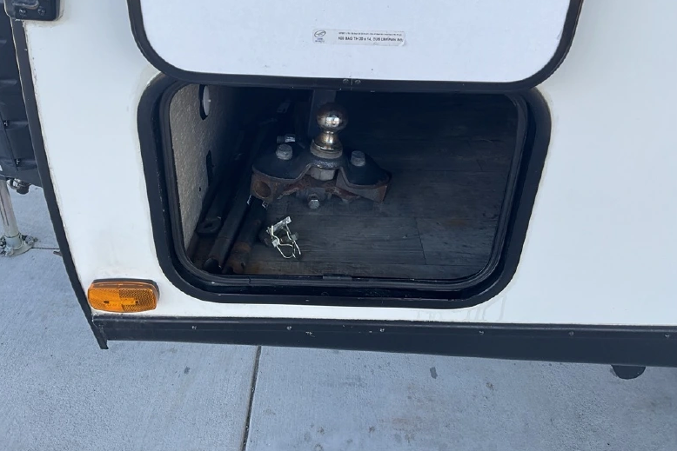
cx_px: 332
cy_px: 194
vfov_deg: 42.2
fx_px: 583
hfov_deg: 60.3
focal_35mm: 31
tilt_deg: -30.5
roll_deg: +0.4
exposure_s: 1/193
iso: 20
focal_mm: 3
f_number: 1.8
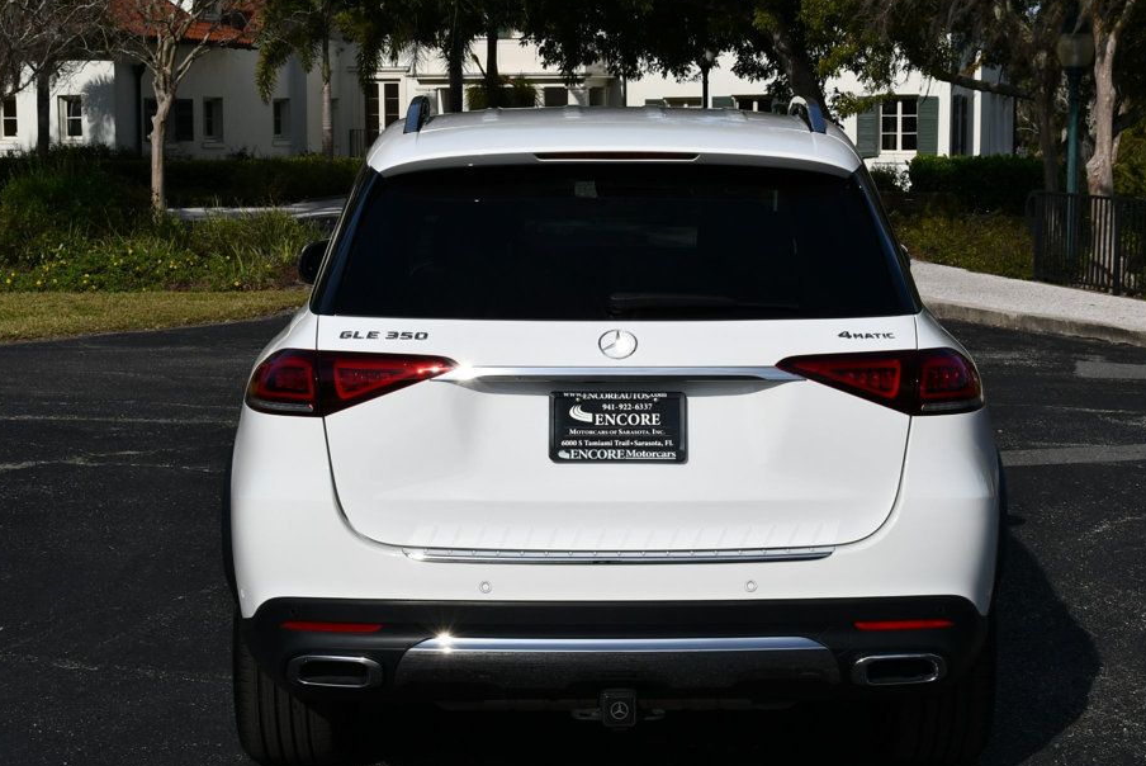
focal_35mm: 77
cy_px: 396
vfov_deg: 17.7
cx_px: 616
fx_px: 2453
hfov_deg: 26.3
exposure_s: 1/500
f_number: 11
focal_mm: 34
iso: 100
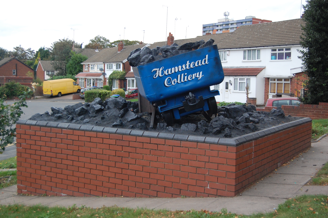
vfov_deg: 28.9
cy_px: 109
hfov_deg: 42.4
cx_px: 164
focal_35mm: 46
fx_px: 423
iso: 800
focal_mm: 31
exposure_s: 1/640
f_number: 4.5
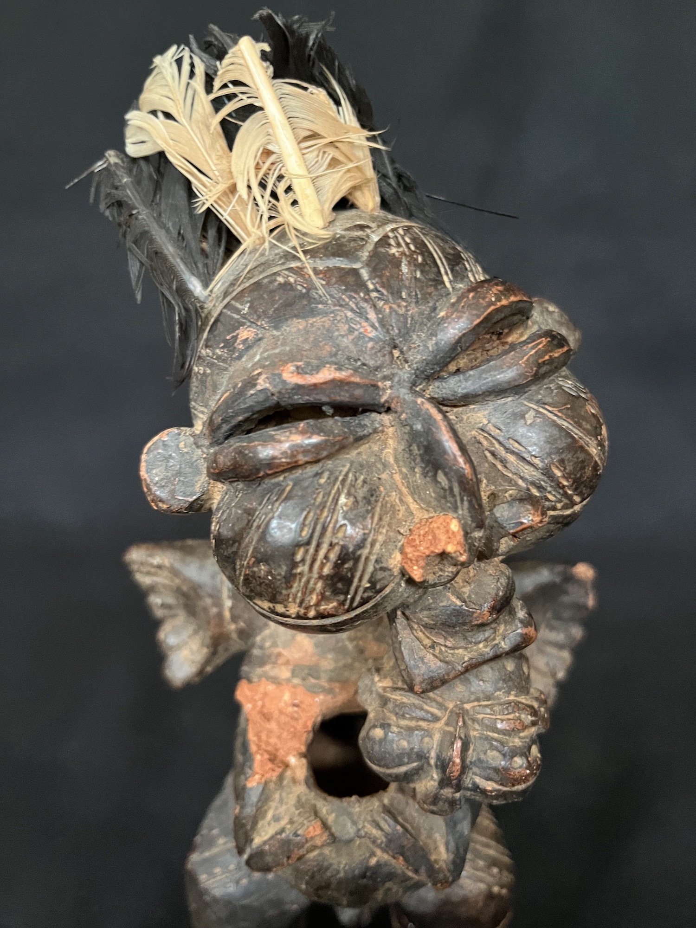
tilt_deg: -12.3
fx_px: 697
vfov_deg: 67.3
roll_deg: -2.0
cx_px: 348
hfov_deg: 53.1
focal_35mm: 26
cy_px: 464
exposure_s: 1/40
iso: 500
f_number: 1.6
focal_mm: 5.1
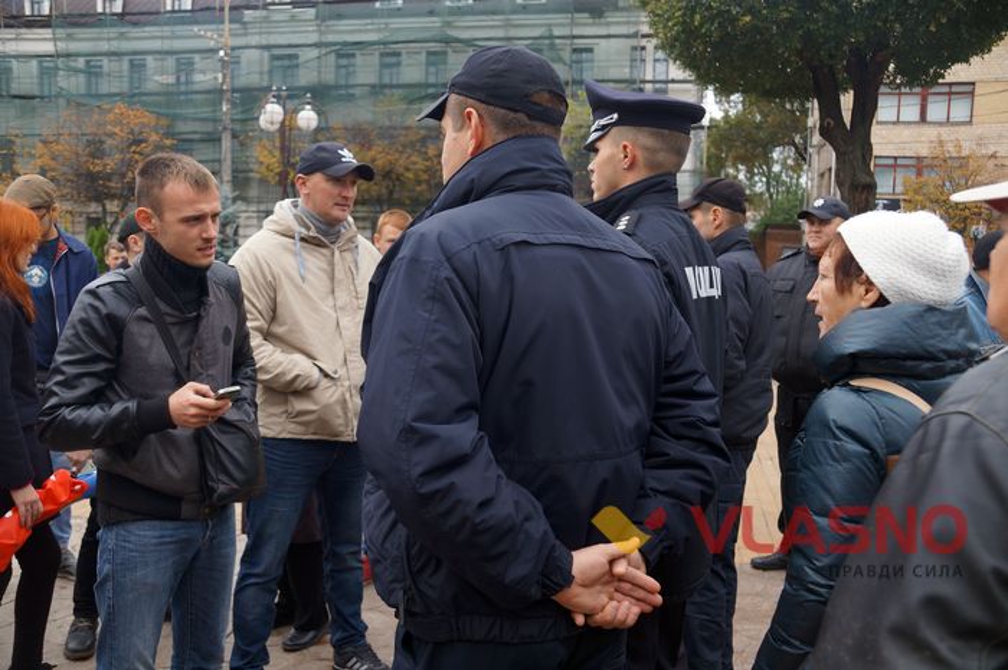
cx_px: 504
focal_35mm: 30
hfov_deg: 62.0
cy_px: 335
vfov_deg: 43.5
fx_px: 839
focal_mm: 20
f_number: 4
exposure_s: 1/160
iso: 160
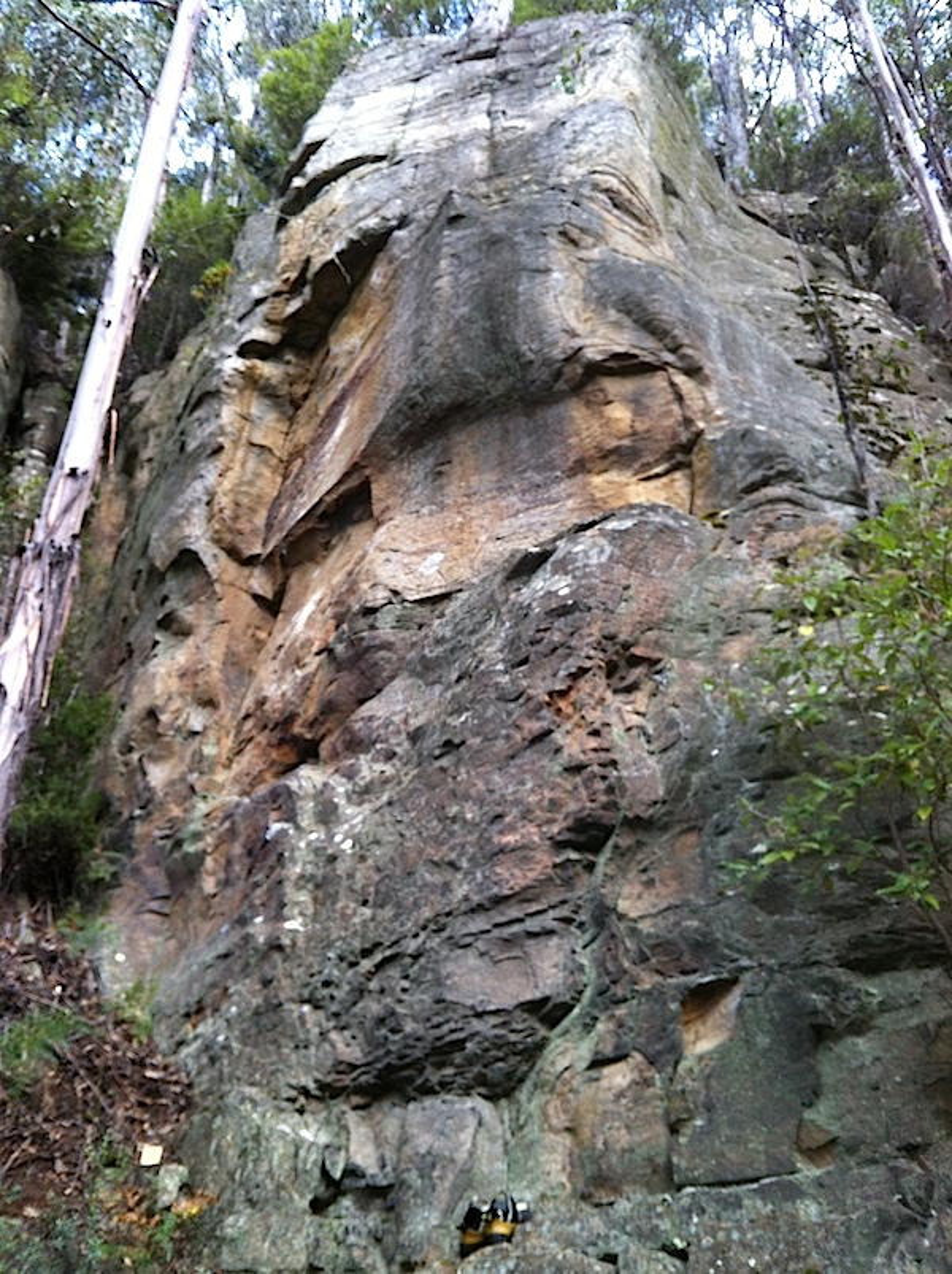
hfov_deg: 40.6
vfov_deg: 52.7
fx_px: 1286
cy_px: 637
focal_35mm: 35
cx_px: 476
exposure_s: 1/60
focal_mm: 3.85
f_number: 2.8
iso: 100
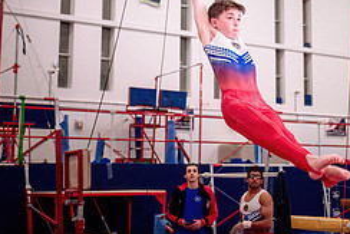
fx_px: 691
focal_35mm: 71
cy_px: 81
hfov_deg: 27.9
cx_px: 272
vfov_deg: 19.2
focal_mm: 27.5
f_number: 2.8
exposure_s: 1/1000
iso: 1600
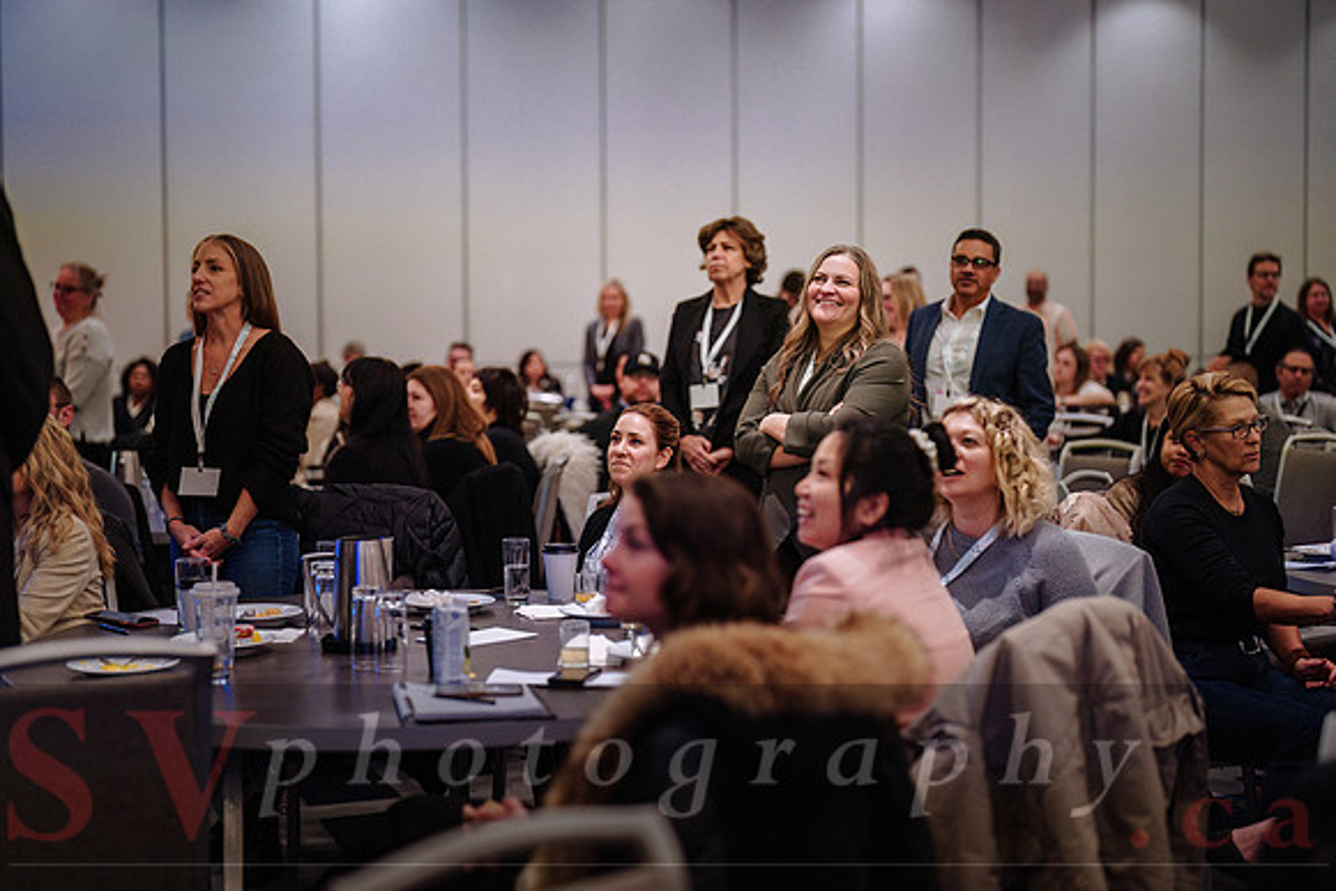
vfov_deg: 25.6
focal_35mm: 53
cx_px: 636
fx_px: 1964
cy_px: 429
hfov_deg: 37.6
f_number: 1.4
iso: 2500
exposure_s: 1/500
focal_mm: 50
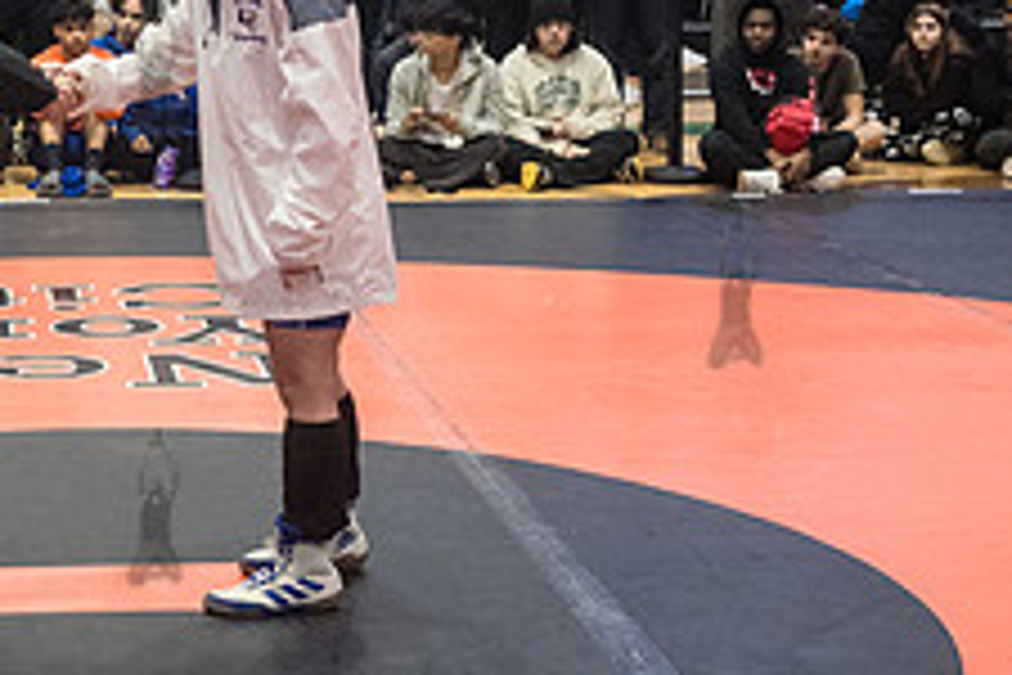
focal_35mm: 93
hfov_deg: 21.6
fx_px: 2614
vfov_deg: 14.6
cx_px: 176
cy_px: 70
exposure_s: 1/400
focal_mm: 35
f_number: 4
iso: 6400
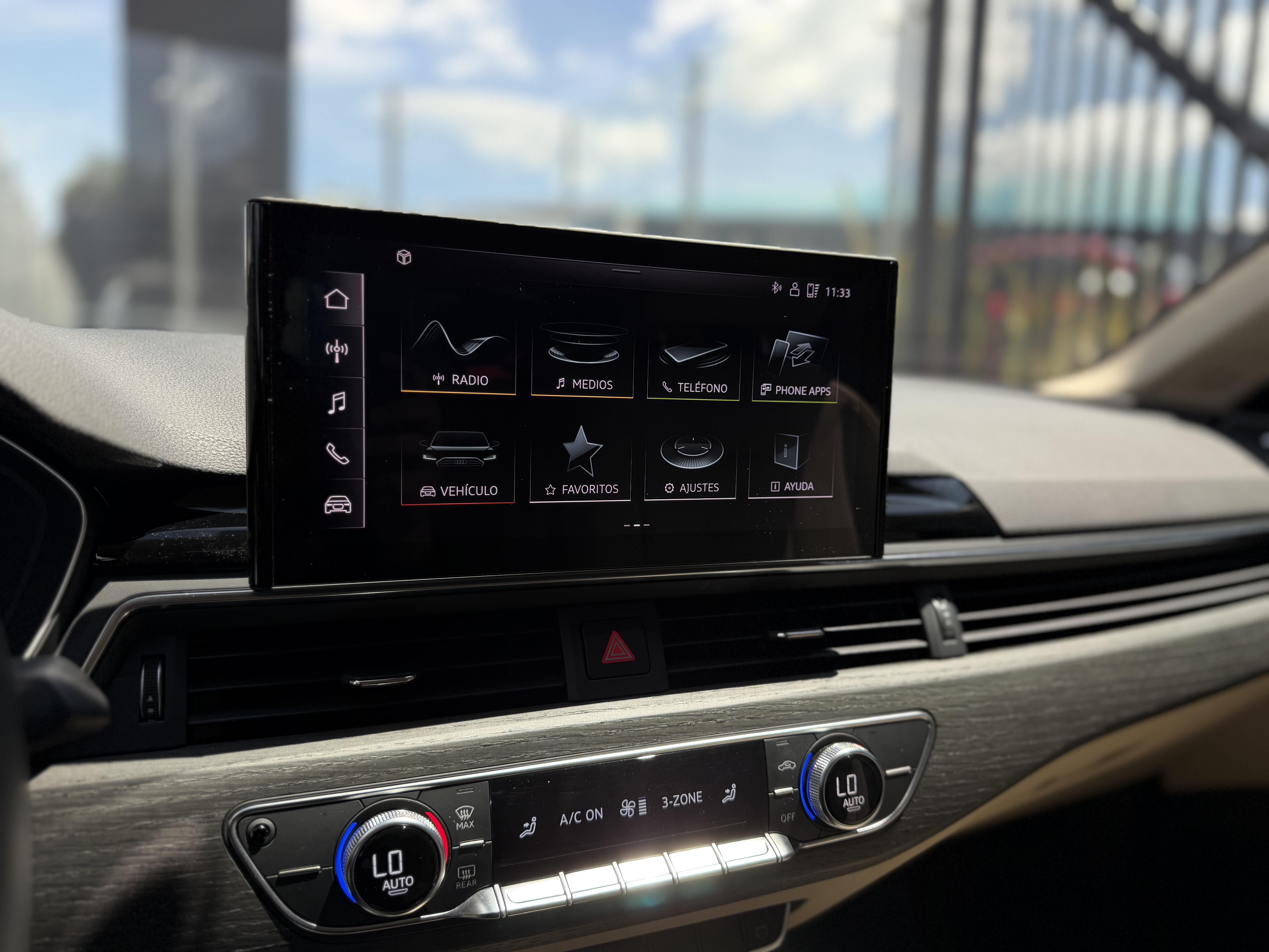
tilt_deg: -7.4
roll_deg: -2.2
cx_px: 634
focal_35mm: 24
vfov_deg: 56.8
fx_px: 880
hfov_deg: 71.6
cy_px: 476
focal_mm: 6.76
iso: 80
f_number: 1.78
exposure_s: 1/230
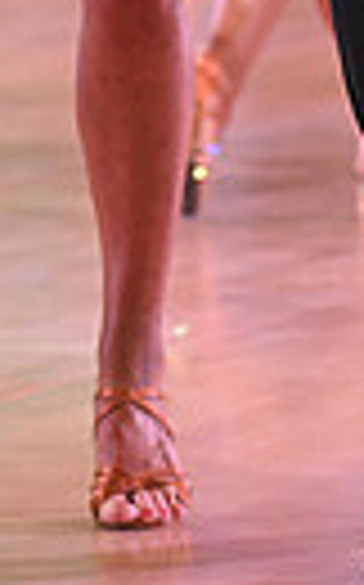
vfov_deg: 3.5
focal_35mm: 590
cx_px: 281
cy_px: -418
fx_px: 9385
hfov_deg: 2.2
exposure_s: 1/200
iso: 1600
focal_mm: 130
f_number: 5
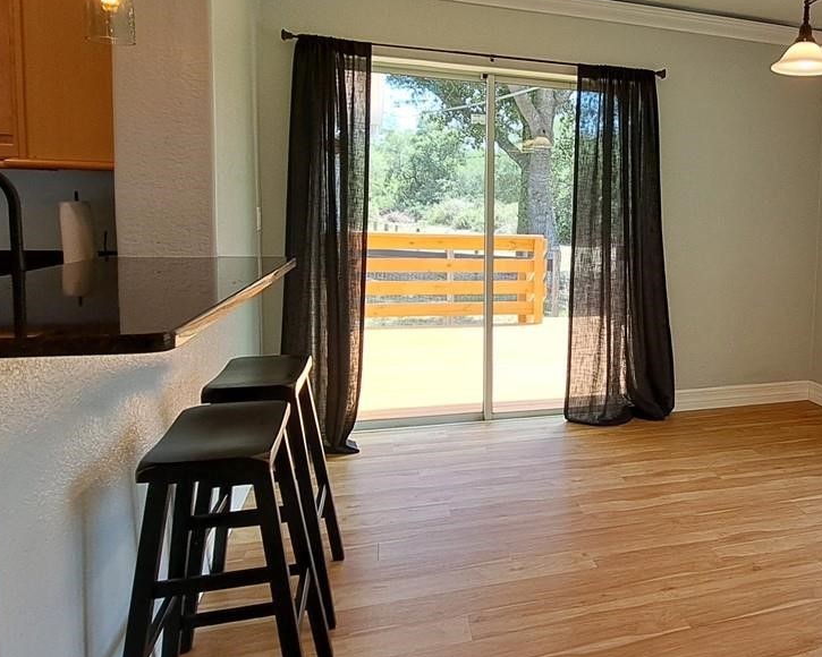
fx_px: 681
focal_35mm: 28
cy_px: 289
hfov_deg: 56.7
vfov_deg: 51.4
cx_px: 680
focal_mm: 1.74
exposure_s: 1/60
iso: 50
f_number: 2.2
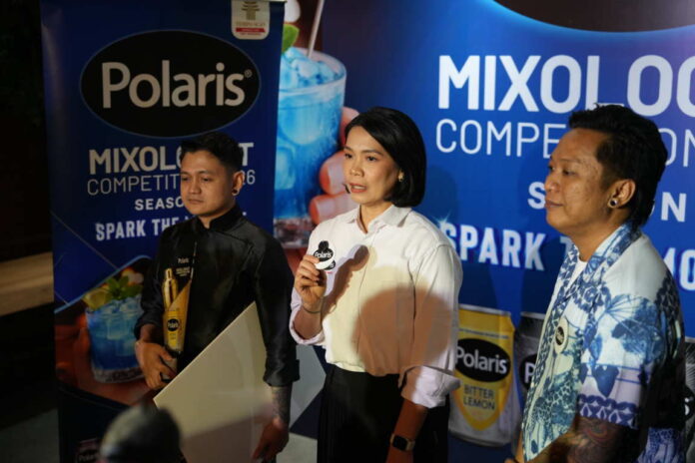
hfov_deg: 41.9
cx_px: 348
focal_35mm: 47
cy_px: 232
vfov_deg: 28.6
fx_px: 907
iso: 2500
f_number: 2.8
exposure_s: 1/200
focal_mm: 47
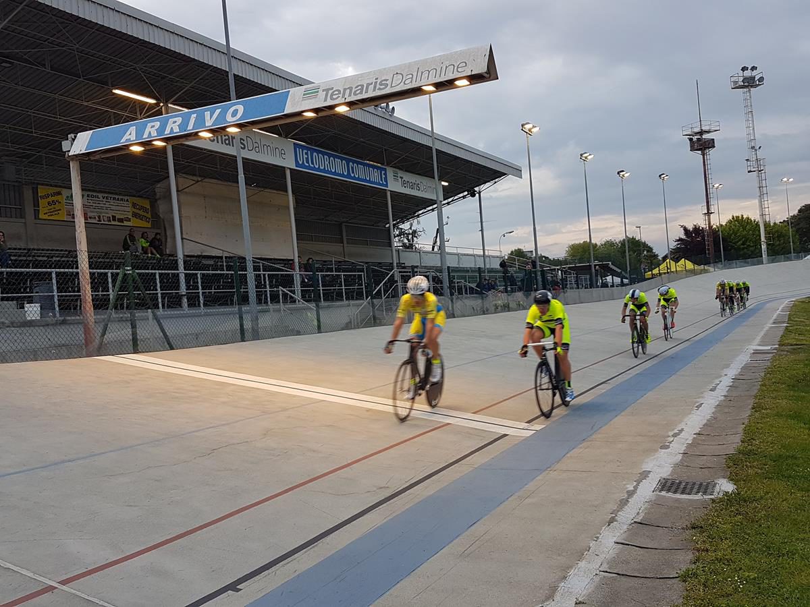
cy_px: 304
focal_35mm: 26
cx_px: 405
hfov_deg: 67.3
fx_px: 608
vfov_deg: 53.1
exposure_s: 1/119
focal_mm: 4.2
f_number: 1.7
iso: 40
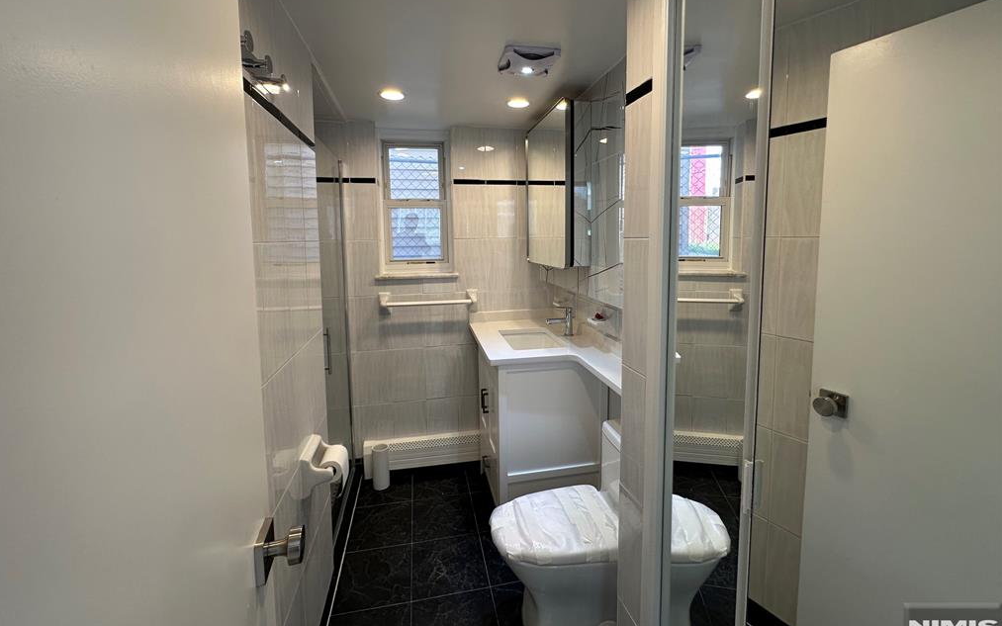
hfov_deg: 101.5
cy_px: 271
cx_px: 498
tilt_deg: -4.1
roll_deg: +0.7
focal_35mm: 15
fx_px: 410
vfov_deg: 74.4
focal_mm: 2.22
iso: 80
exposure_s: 1/120
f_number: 2.2
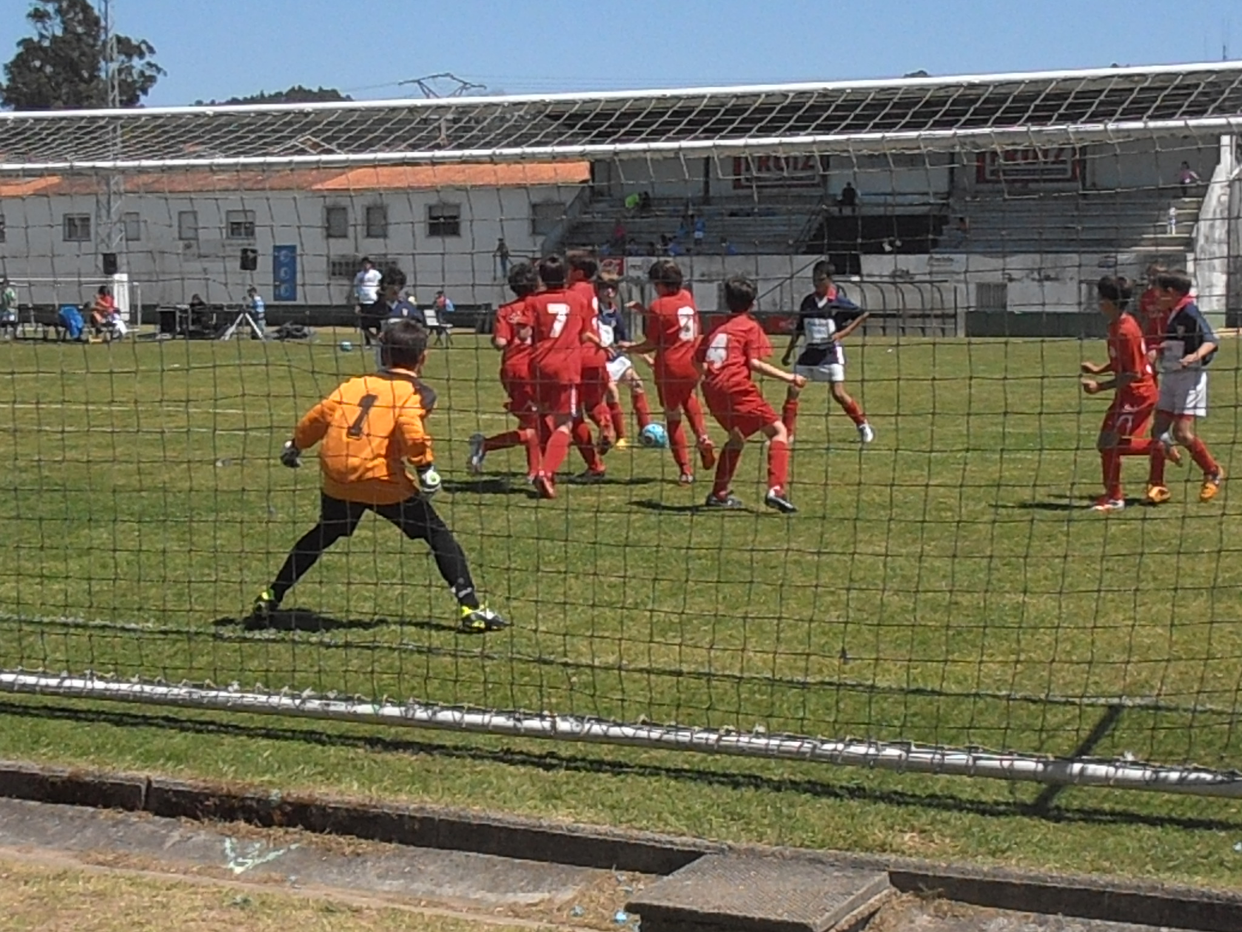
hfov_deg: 28.2
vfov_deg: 21.3
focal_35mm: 69
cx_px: 621
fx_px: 2476
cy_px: 466
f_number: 12
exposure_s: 1/400
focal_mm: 12.29
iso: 400
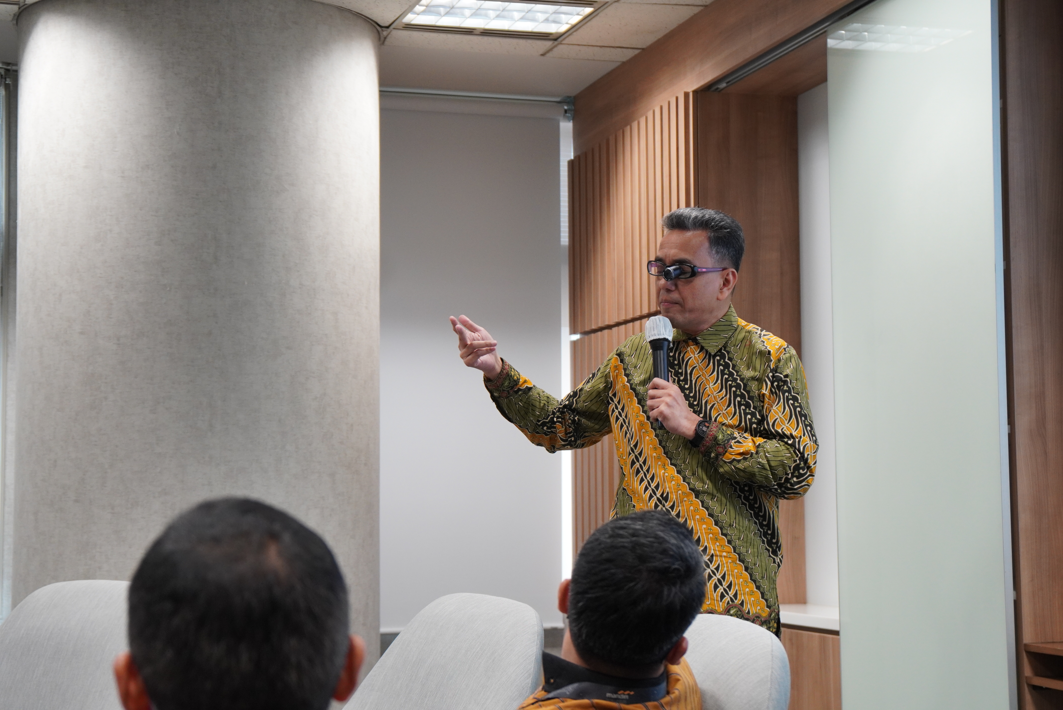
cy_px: 355
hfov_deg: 31.9
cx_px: 532
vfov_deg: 21.6
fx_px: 1861
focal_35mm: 63
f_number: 4
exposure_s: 1/80
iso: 1000
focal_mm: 42
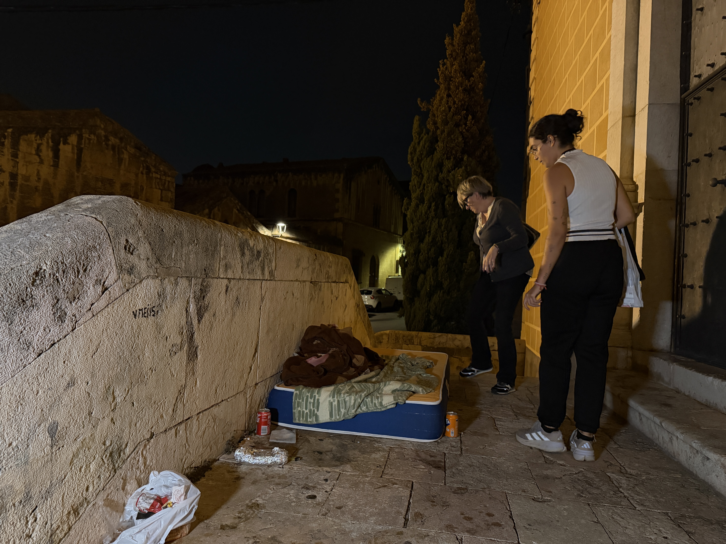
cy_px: 272
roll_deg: -2.7
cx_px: 363
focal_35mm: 24
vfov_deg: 56.8
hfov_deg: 71.6
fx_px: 503
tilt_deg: +0.6
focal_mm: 6.76
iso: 800
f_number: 1.78
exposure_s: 1/33
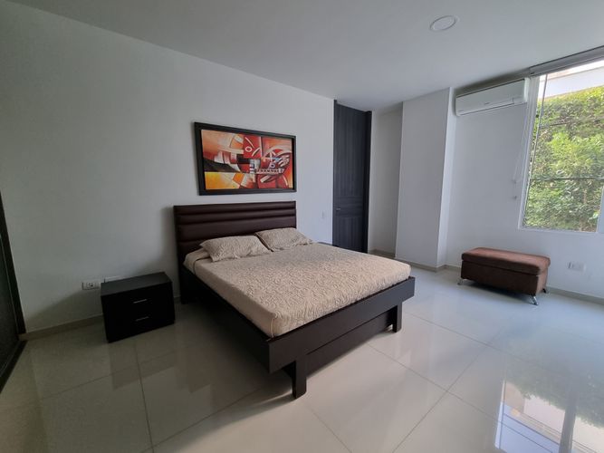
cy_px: 226
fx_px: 227
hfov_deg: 106.2
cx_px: 302
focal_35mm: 13
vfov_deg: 89.9
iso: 250
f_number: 2.2
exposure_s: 1/60
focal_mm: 2.2
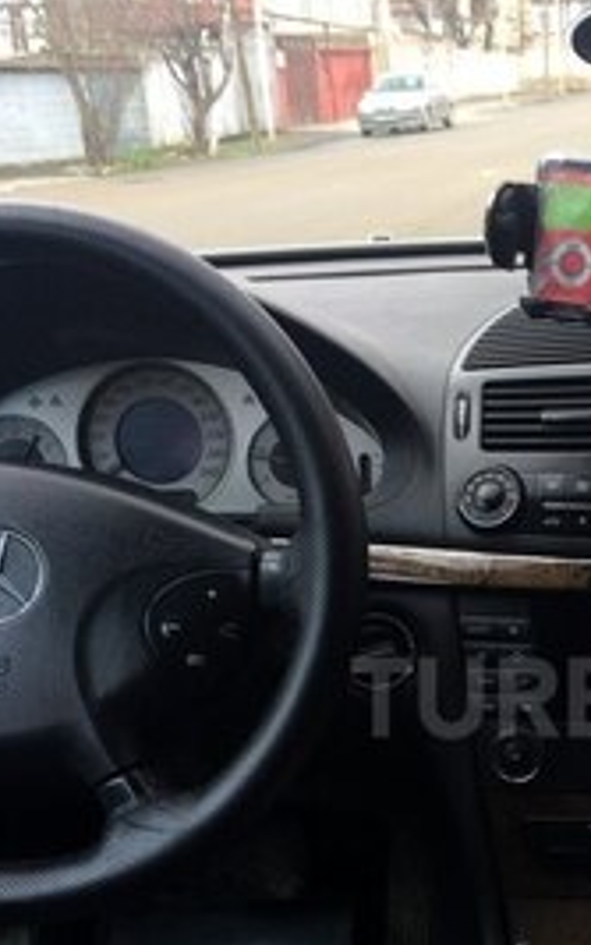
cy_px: 697
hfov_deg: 21.7
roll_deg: +2.4
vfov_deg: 35.0
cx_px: 623
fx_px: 1468
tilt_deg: -20.7
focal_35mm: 57
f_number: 2.2
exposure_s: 1/50
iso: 40
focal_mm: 4.15
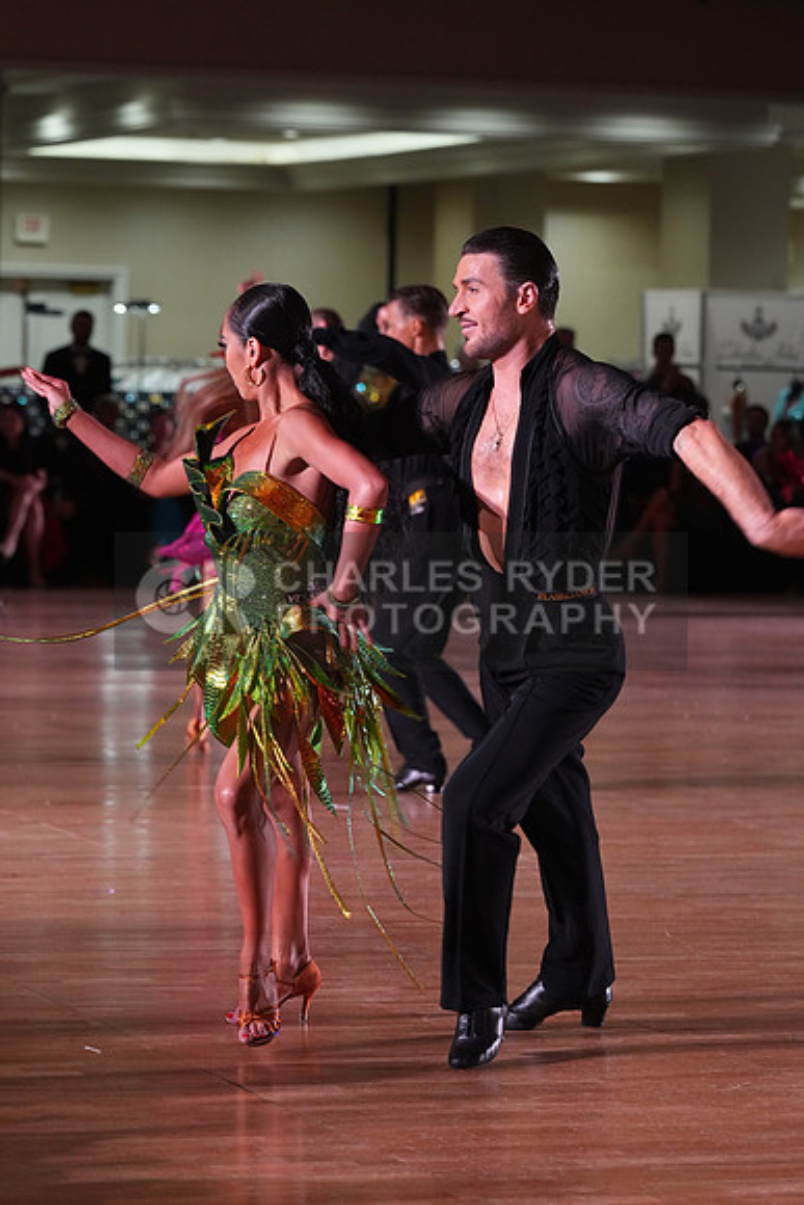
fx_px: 4955
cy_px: 602
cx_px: 402
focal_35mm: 148
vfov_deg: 13.9
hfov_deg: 9.3
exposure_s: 1/200
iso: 4000
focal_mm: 148
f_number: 5.6
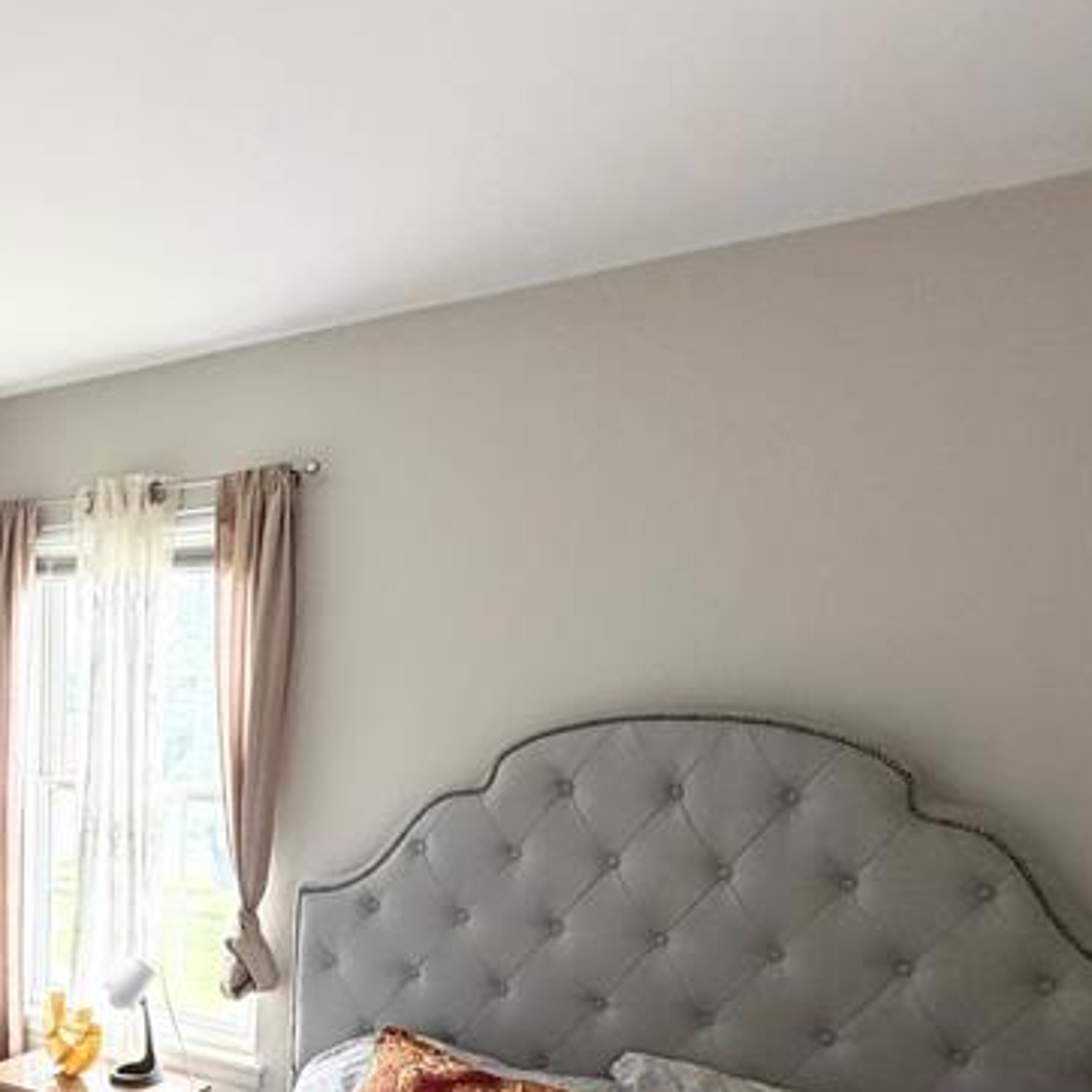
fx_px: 1249
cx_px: -30
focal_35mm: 35
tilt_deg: -14.7
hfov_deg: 40.6
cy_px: 977
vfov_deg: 43.3
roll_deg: -0.9
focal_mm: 2.22
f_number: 2.2
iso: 320
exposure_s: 1/121
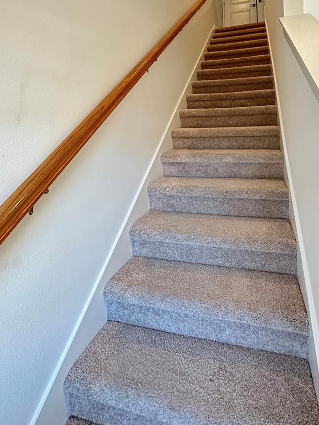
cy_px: 123
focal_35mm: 20
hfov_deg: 65.3
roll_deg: +2.6
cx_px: 193
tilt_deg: -0.5
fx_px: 246
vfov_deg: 77.5
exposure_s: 1/60
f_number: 2.2
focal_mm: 2.22
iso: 400
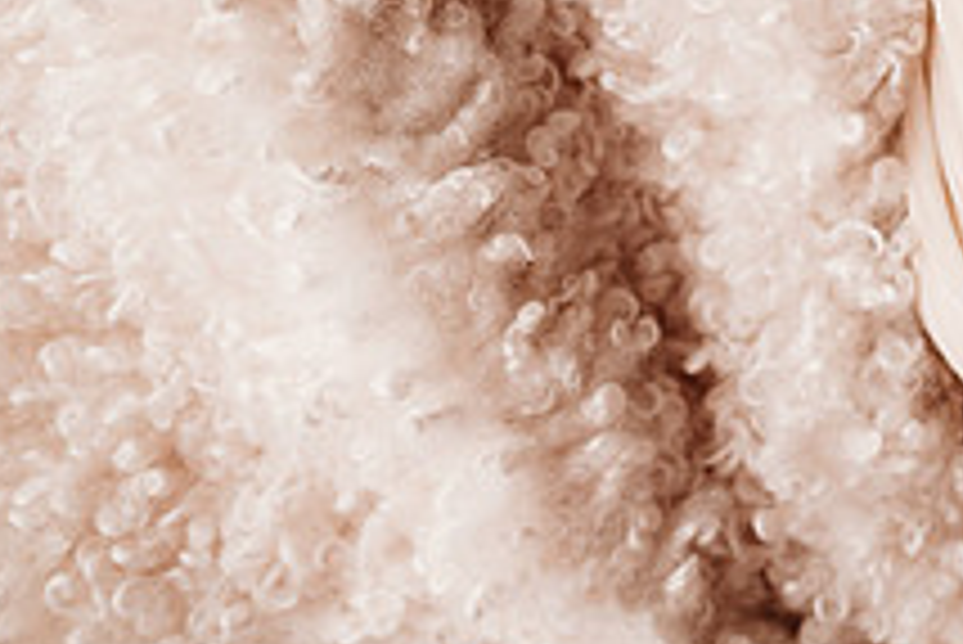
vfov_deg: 19.6
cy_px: -151
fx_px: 1740
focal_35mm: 65
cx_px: 1170
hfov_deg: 27.1
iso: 100
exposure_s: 1/160
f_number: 2.5
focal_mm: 24
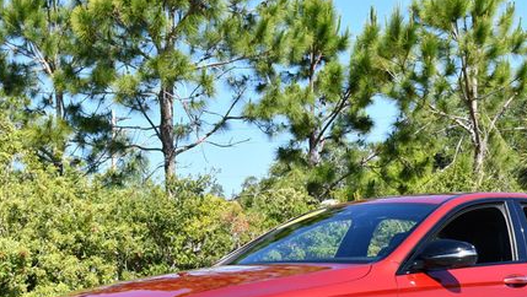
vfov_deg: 16.0
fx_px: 1049
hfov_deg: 28.0
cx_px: 348
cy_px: 259
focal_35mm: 75
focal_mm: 24
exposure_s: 1/250
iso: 200
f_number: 8
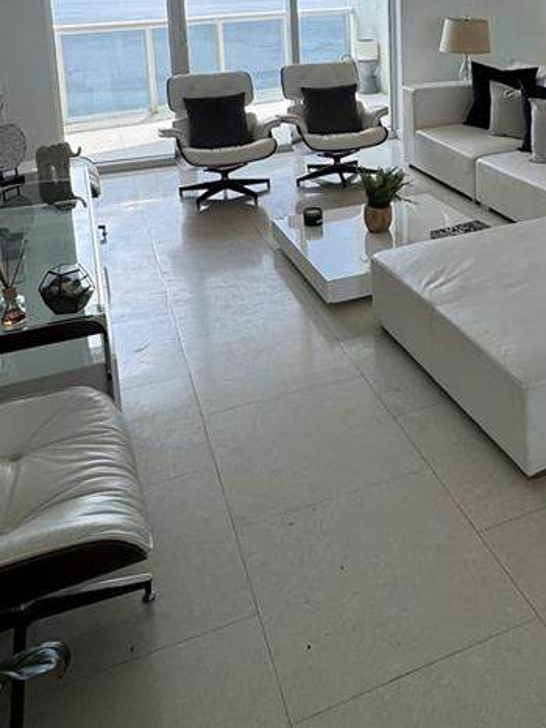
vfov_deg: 47.3
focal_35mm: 36
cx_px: 415
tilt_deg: -9.8
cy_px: 103
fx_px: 757
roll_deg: +0.8
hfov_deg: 38.5
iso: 40
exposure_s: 1/141
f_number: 2.2
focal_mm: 2.22
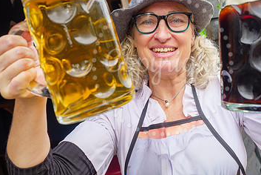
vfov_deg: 32.2
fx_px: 297
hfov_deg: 47.0
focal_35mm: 41
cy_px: 46
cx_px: 163
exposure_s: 1/250
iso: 200
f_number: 2.8
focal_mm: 12
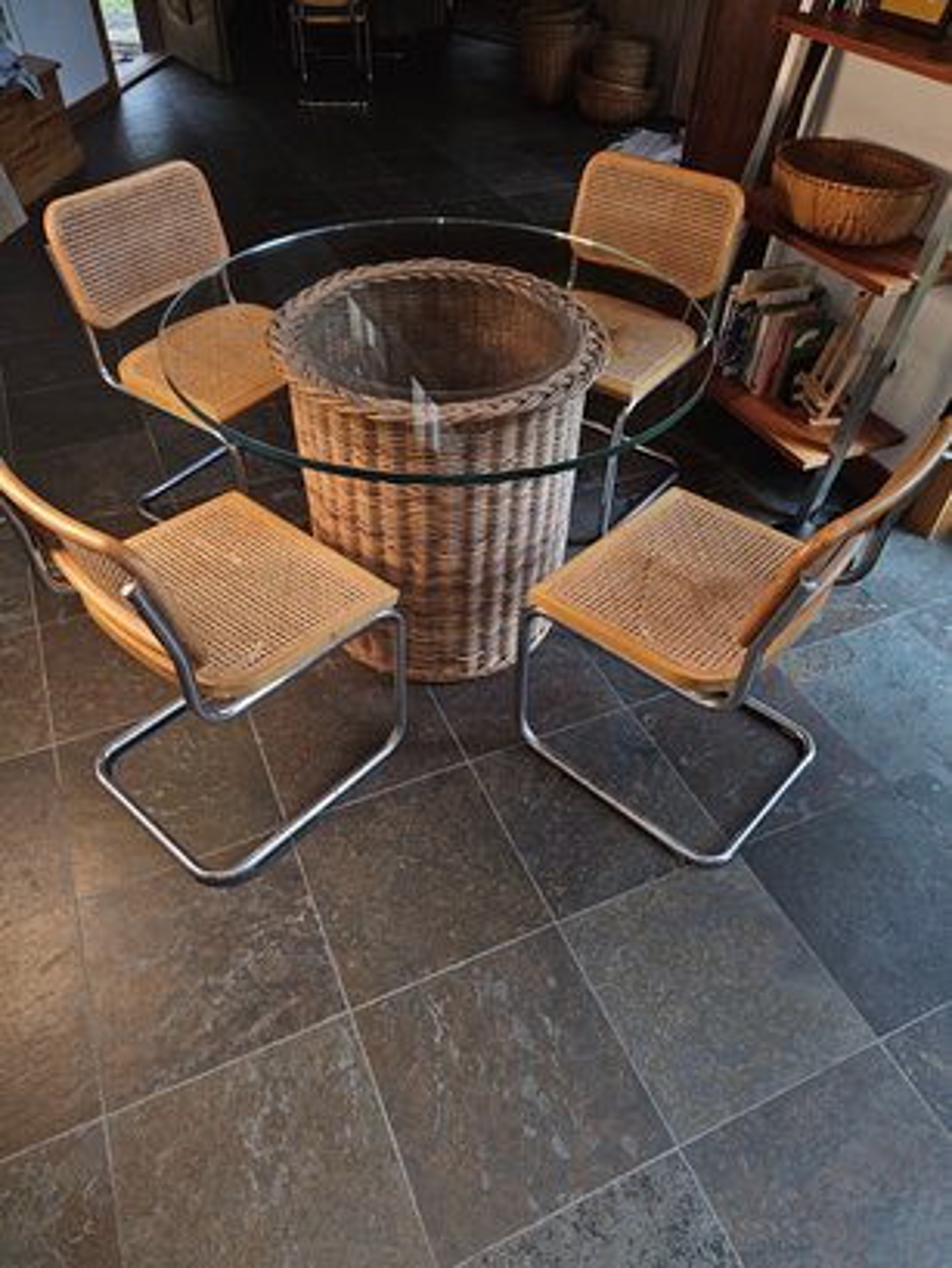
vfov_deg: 73.9
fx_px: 843
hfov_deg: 58.9
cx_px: 476
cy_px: 634
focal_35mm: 23
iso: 100
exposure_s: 1/24
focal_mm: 6.3
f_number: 1.7
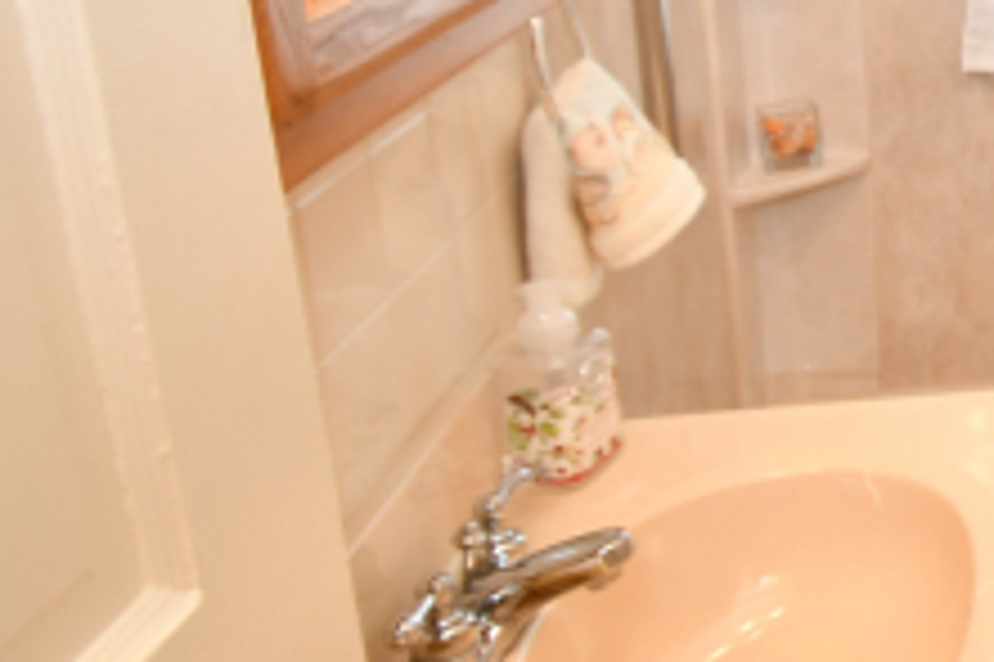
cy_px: 81
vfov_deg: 25.7
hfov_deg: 26.6
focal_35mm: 51
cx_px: 1529
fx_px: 1407
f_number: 4
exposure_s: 1/60
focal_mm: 10
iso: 450
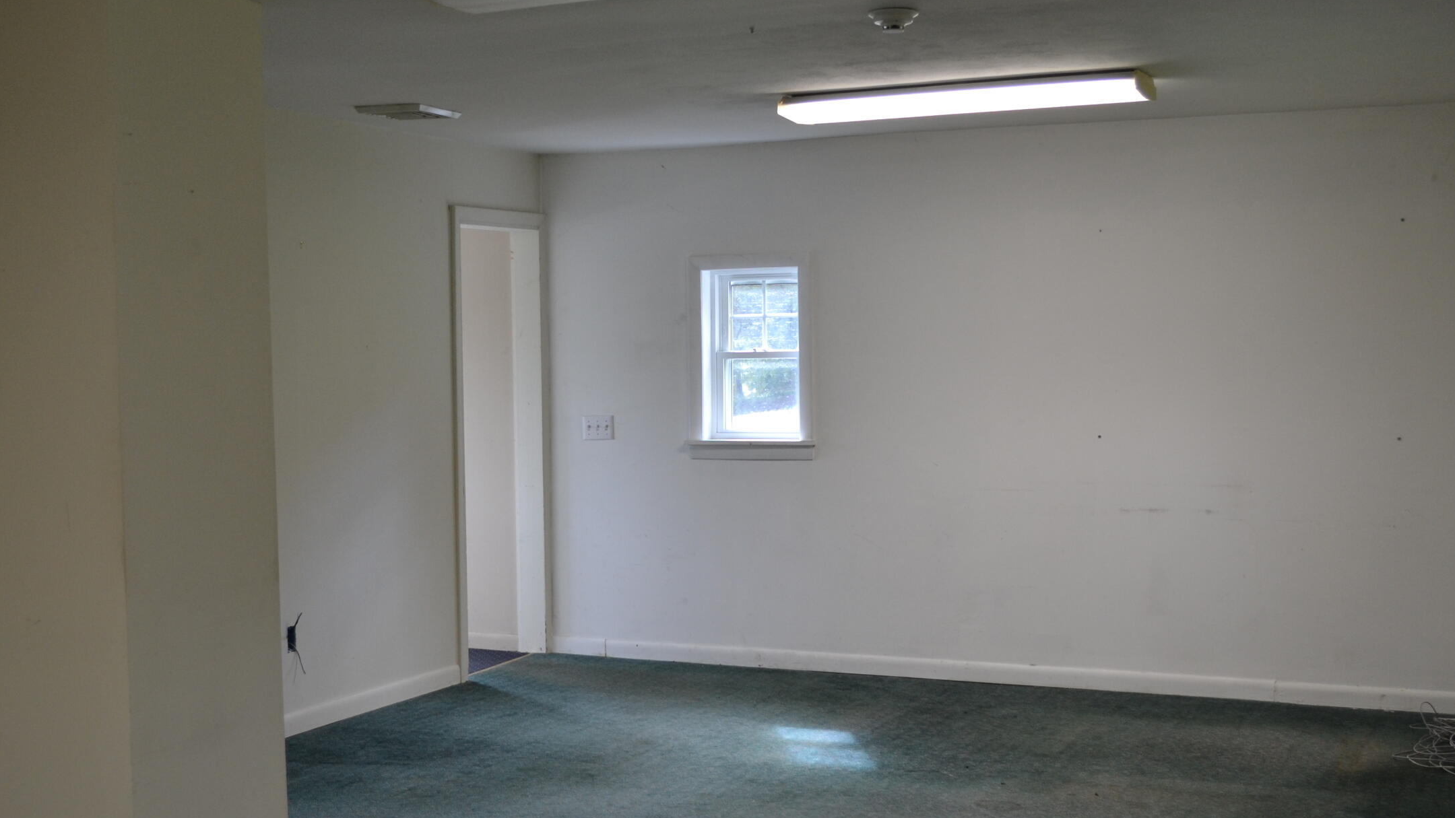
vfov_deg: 24.9
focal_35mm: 48
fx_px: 1852
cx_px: 589
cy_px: 492
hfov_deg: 42.7
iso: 400
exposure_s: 1/60
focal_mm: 22
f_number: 4
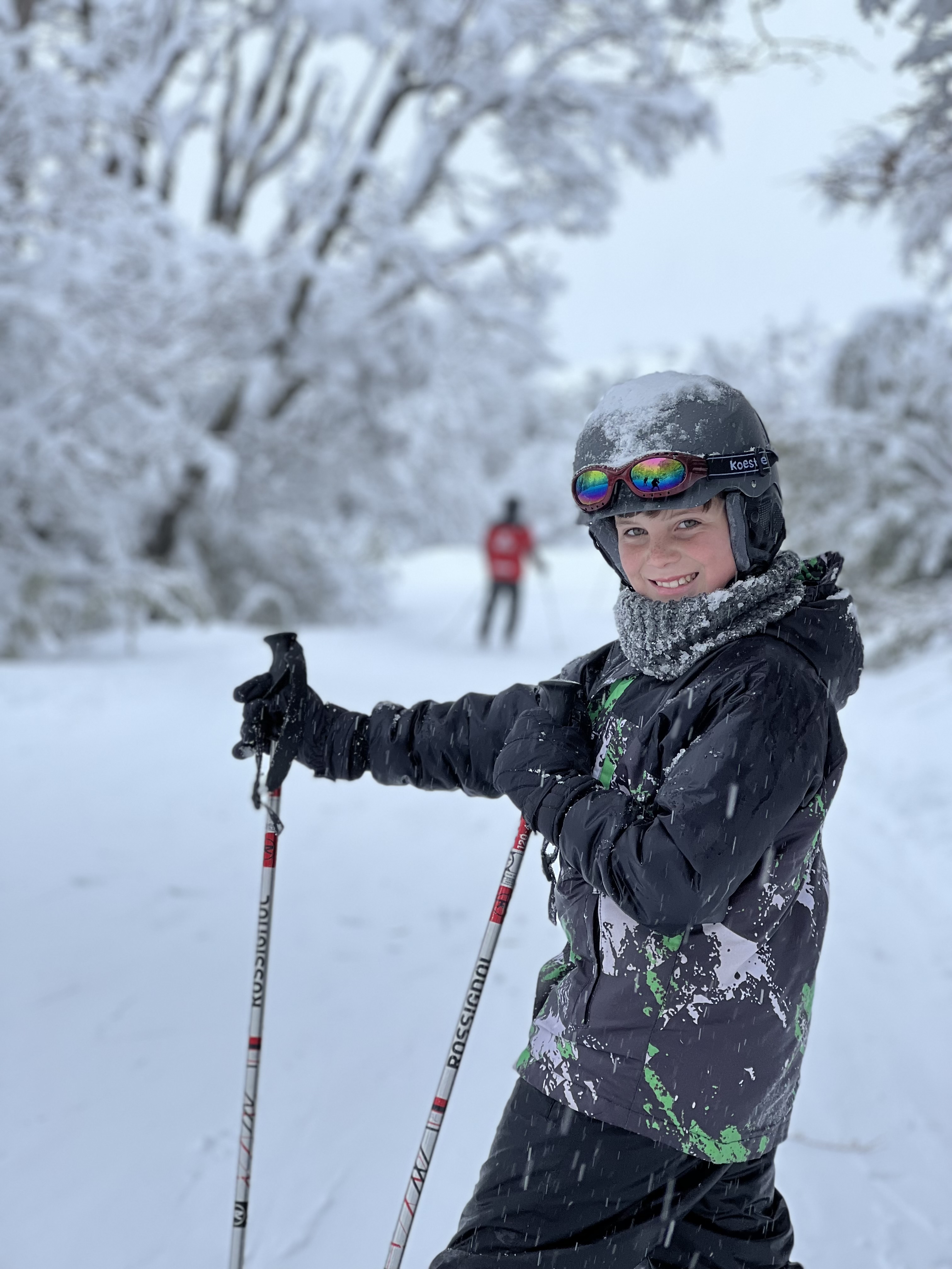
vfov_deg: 25.3
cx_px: 476
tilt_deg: -3.1
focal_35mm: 77
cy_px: 634
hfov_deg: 19.1
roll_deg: -4.1
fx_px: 2824
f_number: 2.8
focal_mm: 9
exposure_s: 1/209
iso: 25
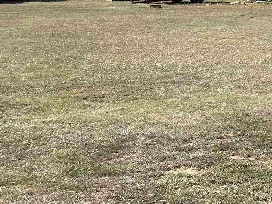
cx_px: 443
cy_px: -13
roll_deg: -2.4
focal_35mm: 95
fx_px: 747
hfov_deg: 17.8
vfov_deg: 15.2
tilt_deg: -3.5
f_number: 1.6
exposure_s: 1/2137
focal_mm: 5.1
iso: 50
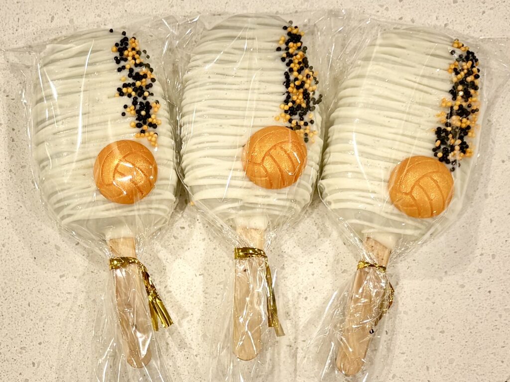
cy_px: 191
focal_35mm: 26
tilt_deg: -84.5
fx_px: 383
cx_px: 255
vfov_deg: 53.1
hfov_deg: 67.3
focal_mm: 5.96
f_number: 1.6
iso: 125
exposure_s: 1/113
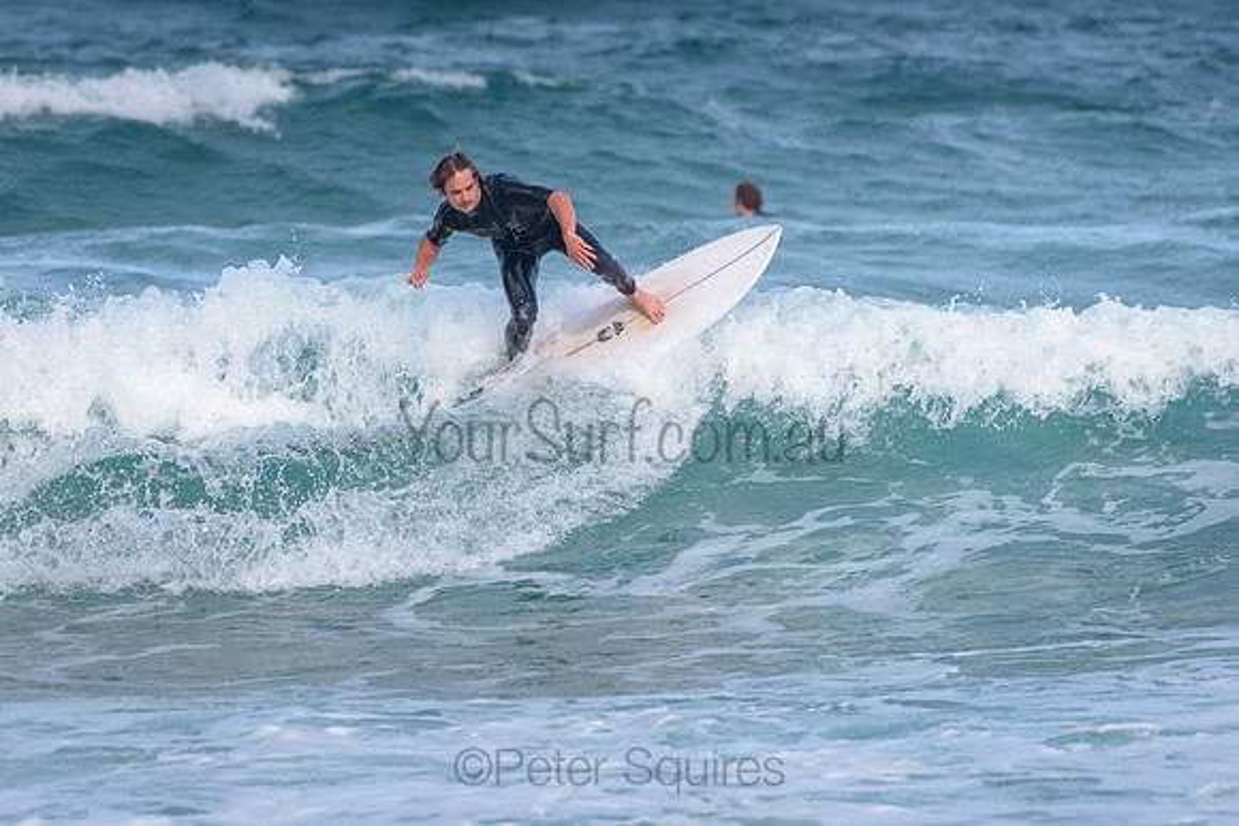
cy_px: 388
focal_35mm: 613
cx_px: 505
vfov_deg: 2.2
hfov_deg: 3.4
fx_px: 21092
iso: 280
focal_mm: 500
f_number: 5.6
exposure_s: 1/2000
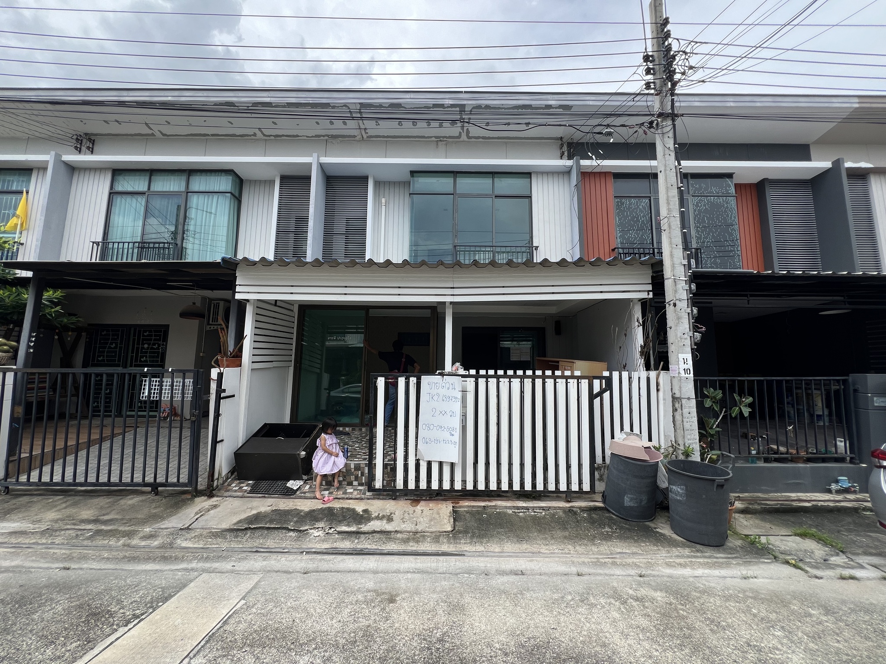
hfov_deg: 106.2
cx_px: 443
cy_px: 332
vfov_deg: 89.9
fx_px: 333
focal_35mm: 13
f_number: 1.8
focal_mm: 1.57
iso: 32
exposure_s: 1/608
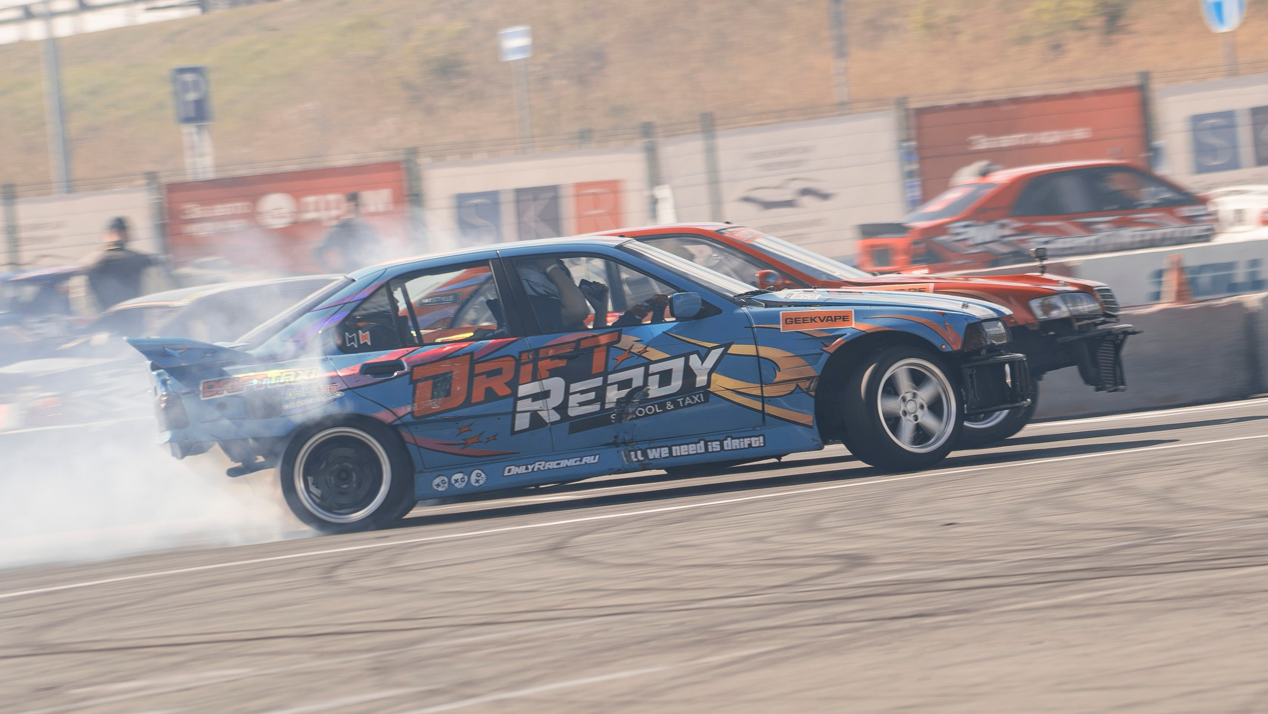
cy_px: 307
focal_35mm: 402
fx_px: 13516
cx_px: 812
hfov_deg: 5.4
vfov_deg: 3.0
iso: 100
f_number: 9
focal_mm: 180
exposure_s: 1/125
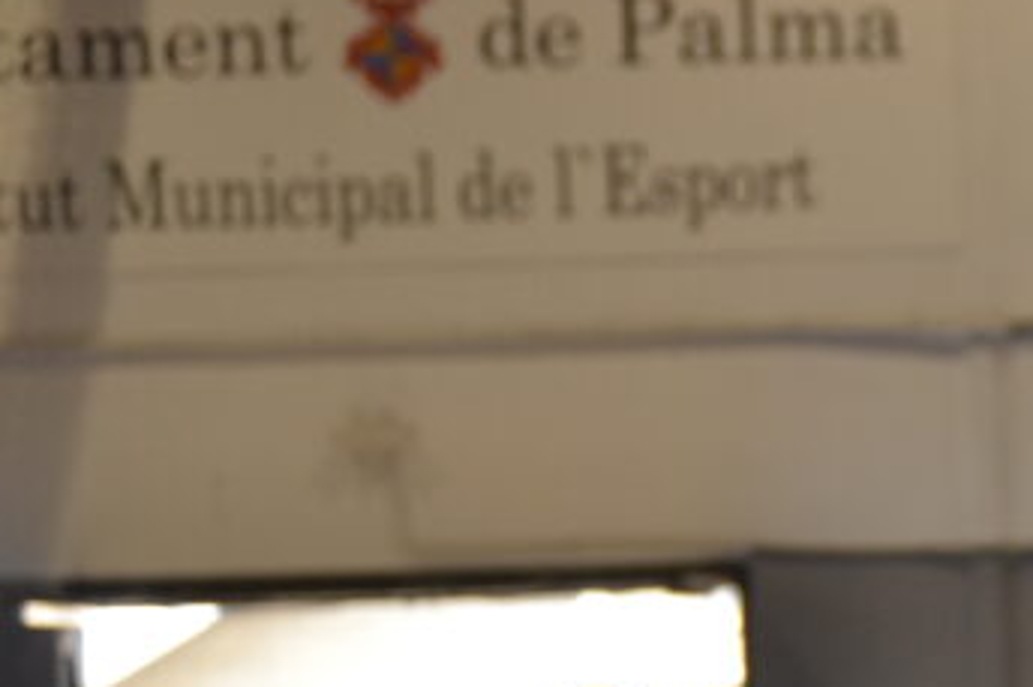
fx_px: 7944
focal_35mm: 277
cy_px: 914
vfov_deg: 4.9
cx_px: 1441
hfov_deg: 7.3
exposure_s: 1/125
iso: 360
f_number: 4.2
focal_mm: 62
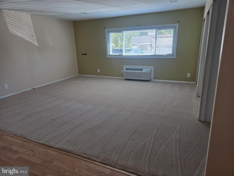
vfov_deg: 58.9
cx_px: 117
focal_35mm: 23
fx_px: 155
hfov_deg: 73.9
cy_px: 88
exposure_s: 1/180
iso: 80
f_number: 1.8
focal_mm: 5.4
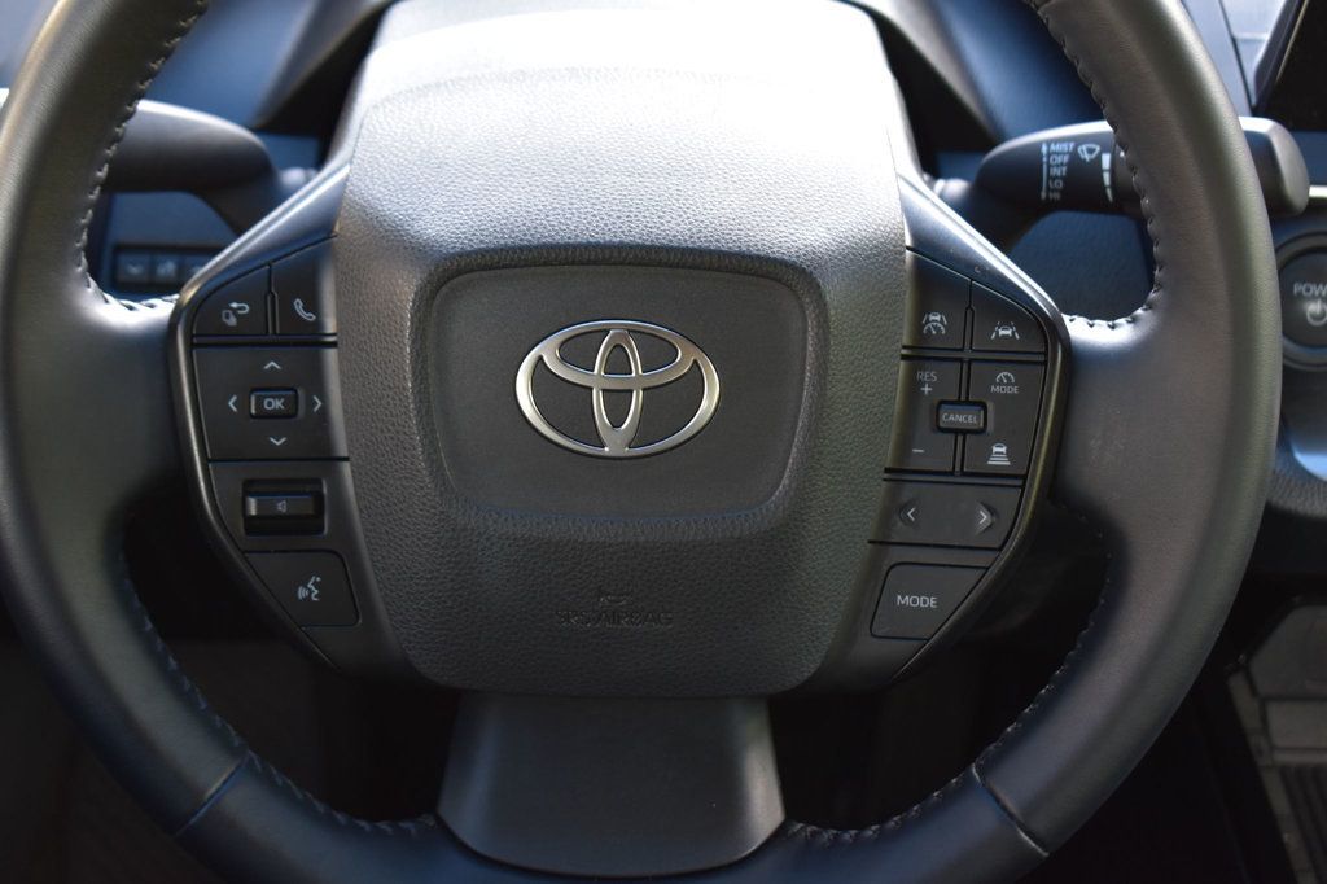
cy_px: 442
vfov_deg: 18.9
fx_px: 2653
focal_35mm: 72
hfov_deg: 28.1
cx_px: 664
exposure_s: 1/15
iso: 400
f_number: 6.3
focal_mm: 48
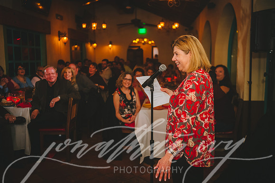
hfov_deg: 53.1
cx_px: 138
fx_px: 275
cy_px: 92
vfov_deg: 36.9
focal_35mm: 36
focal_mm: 36
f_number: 2.8
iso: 1250
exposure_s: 1/80
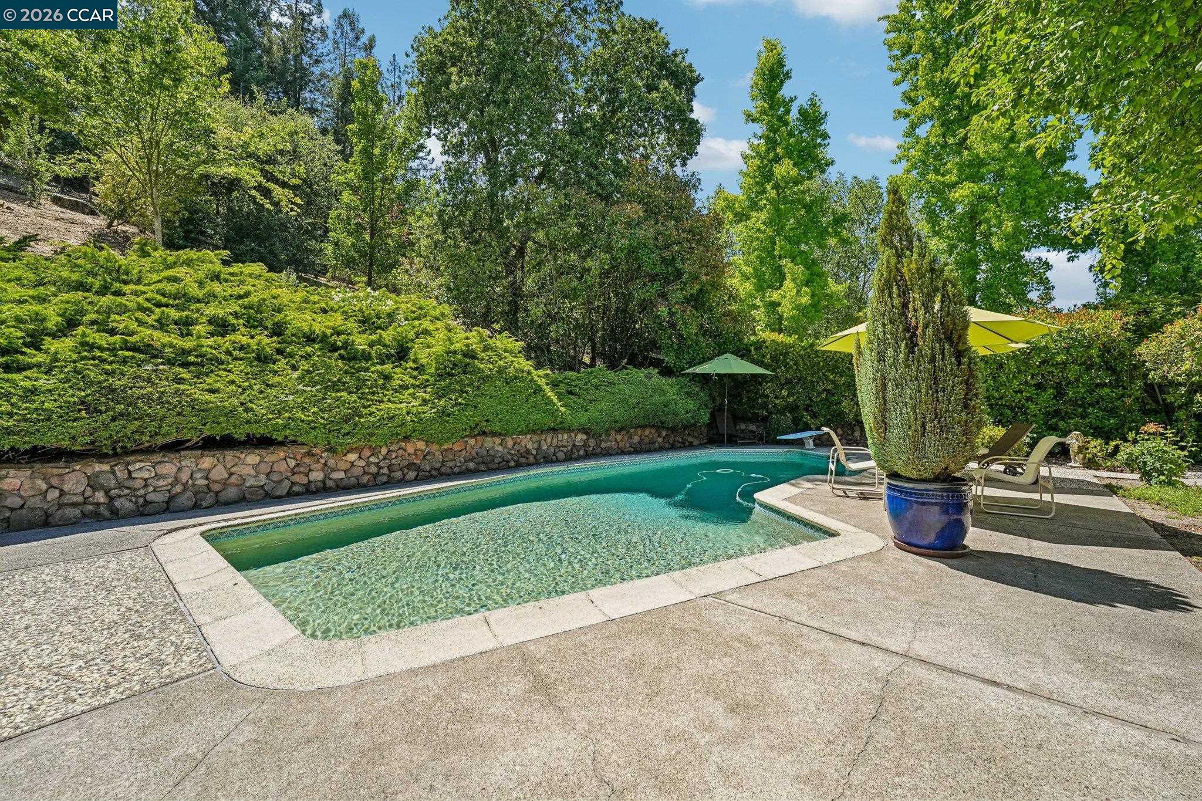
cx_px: 601
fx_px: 467
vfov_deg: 81.2
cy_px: 400
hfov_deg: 104.3
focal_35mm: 14
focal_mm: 14
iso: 800
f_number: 8
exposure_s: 1/800
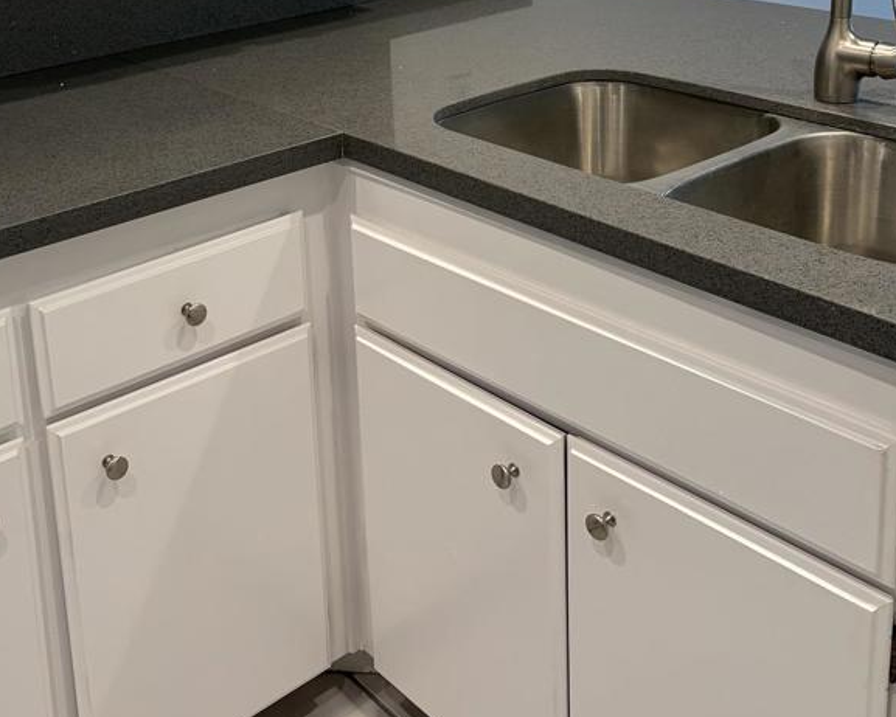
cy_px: 56
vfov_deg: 31.7
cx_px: 357
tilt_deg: -13.5
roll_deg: +1.5
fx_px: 1194
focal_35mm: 45
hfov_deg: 41.0
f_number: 1.6
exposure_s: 1/120
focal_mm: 5.96
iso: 100
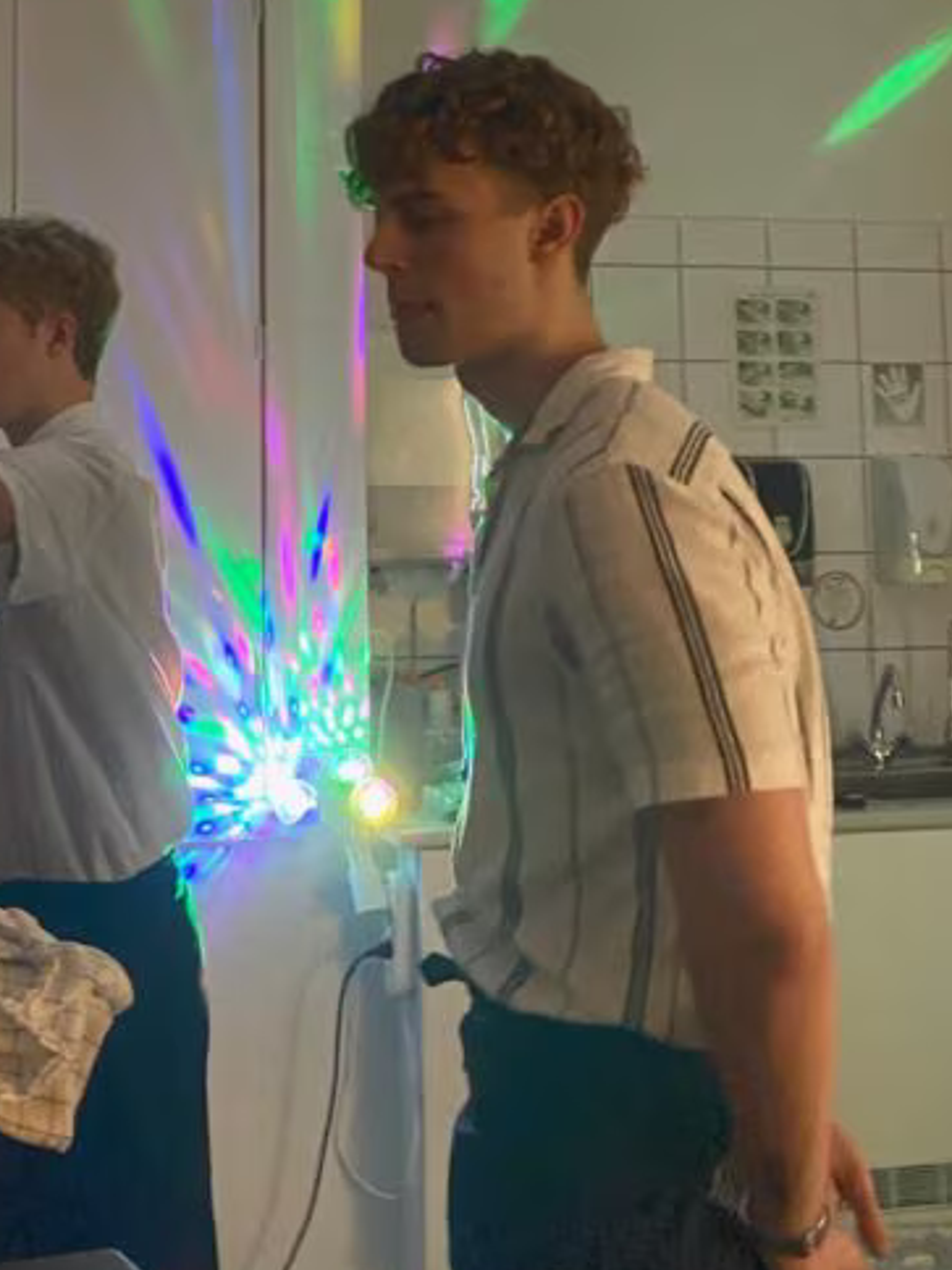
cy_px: 213
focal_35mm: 55
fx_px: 2017
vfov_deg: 33.7
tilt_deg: +7.8
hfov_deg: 26.3
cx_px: 254
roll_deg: +0.6
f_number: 1.8
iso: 640
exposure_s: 1/25
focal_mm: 4.25
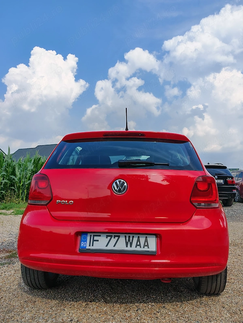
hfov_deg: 45.4
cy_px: 162
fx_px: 290
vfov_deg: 58.4
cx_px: 122
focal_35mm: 31
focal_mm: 6.83
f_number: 2
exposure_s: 1/8100
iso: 100
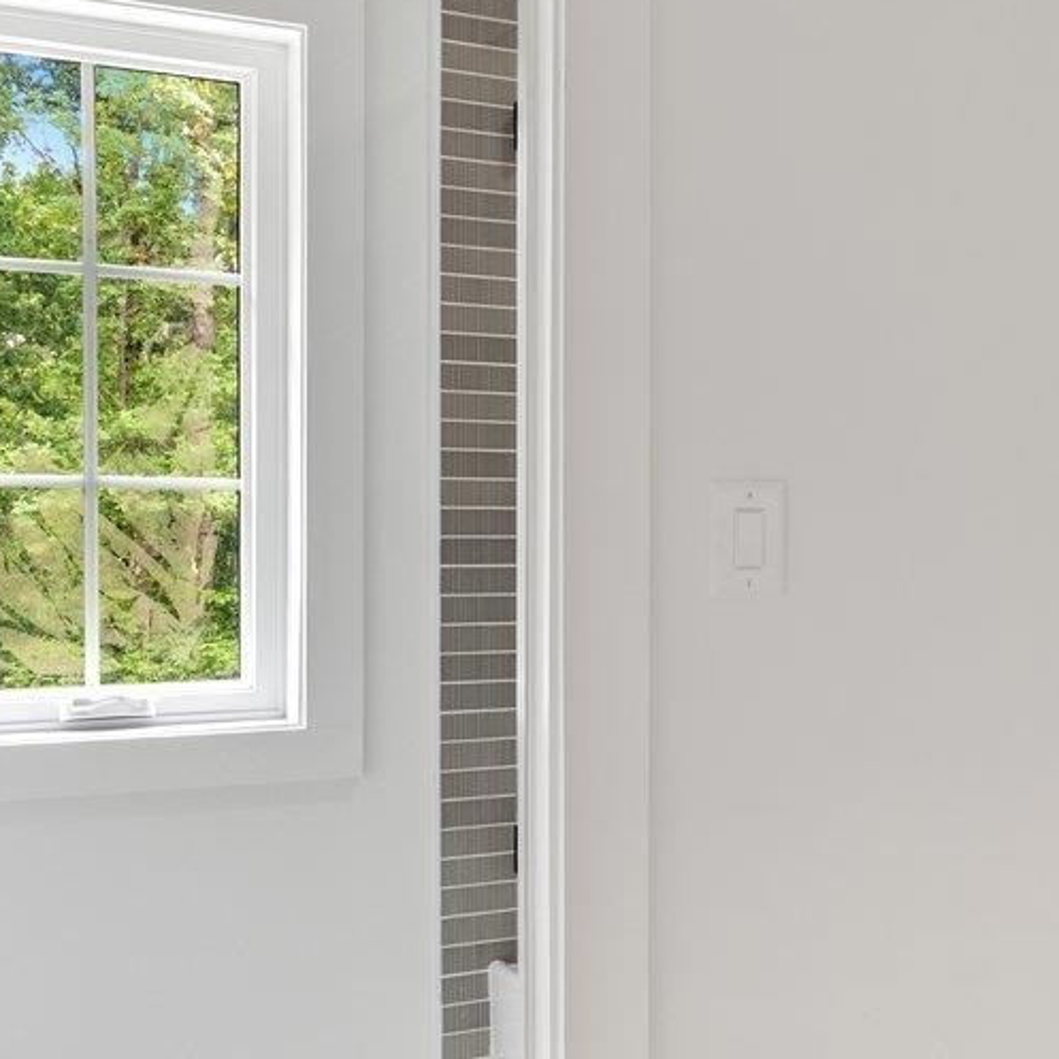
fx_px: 1938
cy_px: 502
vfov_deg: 30.6
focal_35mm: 56
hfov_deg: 26.1
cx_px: 1374
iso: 250
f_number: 9
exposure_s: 1/2
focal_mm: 16
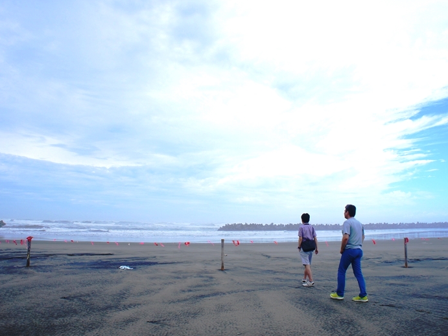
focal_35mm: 30
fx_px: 388
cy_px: 170
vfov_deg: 46.8
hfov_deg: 59.9
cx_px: 240
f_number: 13
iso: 200
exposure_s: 1/200
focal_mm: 18
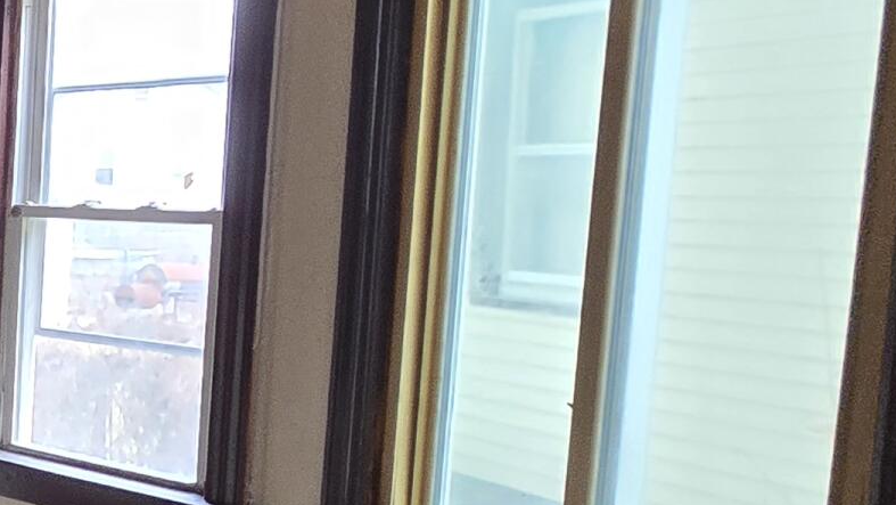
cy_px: 259
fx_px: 1283
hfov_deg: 21.1
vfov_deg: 22.2
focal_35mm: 54
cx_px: -789
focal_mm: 2.2
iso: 320
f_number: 2.2
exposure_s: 1/100
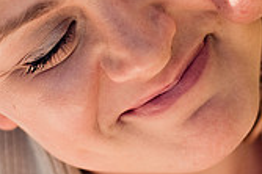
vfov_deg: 7.9
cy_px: 33
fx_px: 1265
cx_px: 177
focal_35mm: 174
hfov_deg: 11.8
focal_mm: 50
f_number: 2.5
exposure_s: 1/1600
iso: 200
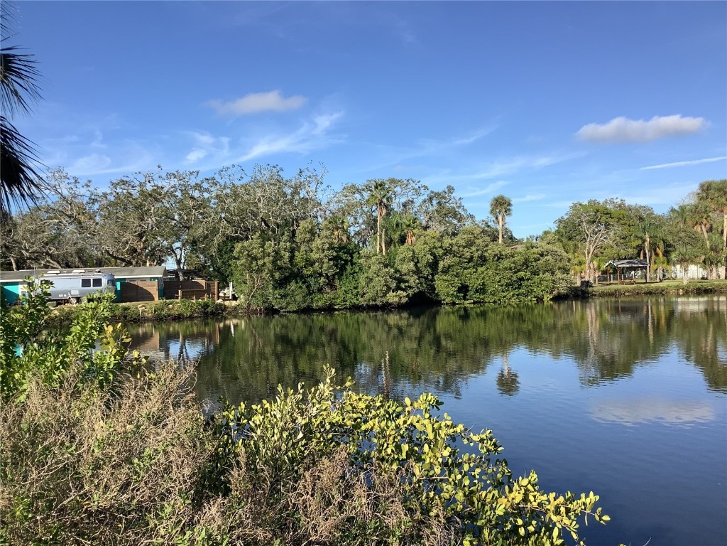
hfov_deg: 58.4
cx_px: 364
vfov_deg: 45.4
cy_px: 273
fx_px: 651
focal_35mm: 31
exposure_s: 1/1031
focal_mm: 3.3
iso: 25
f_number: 2.4
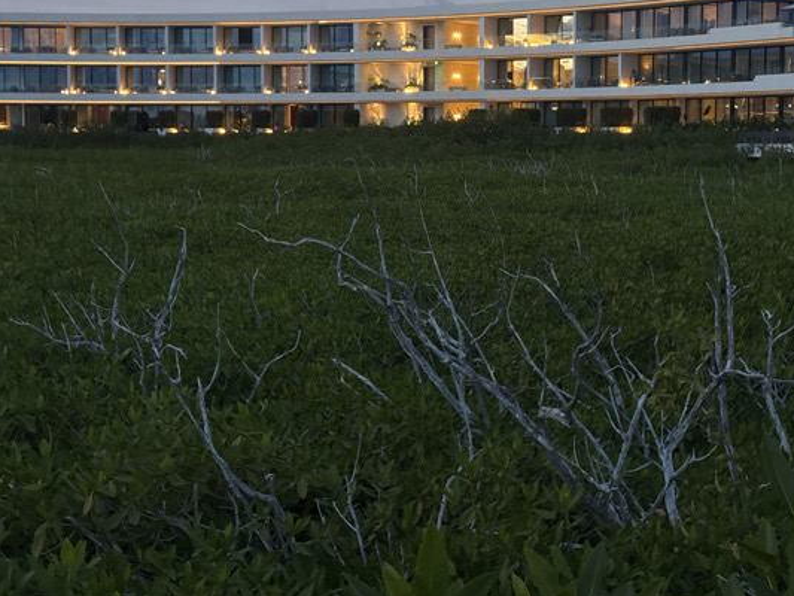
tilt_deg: -3.5
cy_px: 217
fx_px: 1445
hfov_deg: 30.7
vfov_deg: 23.2
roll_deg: +0.5
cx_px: 425
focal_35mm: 63
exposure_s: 1/24
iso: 800
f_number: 1.78
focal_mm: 6.76
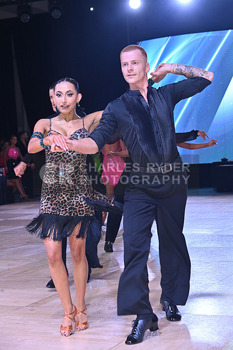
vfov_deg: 27.0
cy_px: 175
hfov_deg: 18.2
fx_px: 728
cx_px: 116
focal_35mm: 75
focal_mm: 75
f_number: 11
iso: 1600
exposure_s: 1/200
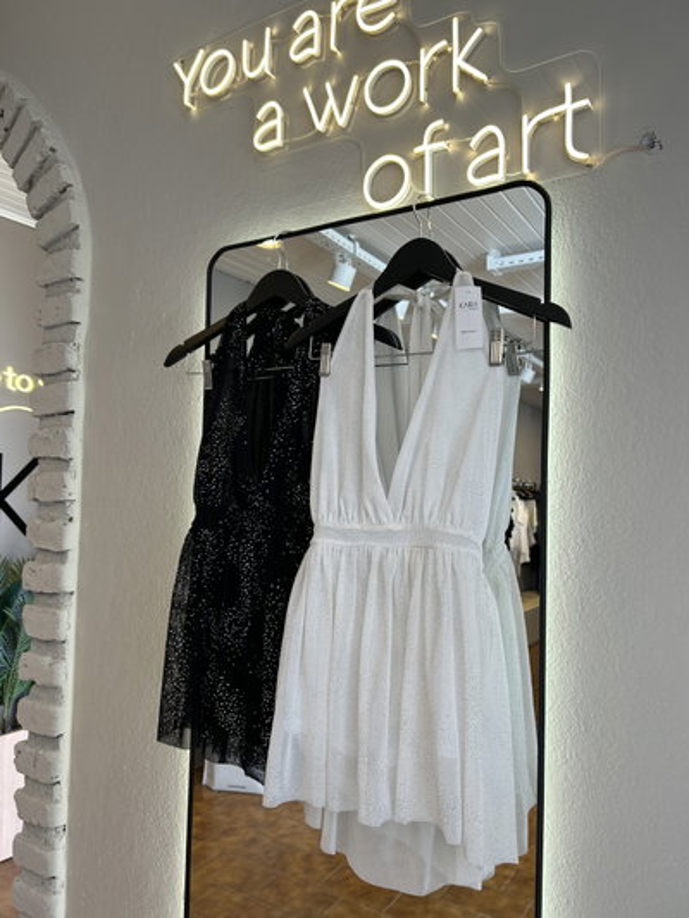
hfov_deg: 53.1
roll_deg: -1.1
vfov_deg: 67.3
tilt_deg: +2.7
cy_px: 459
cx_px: 344
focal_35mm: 26
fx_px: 690
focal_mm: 5.7
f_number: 1.5
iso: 32
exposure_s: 1/134
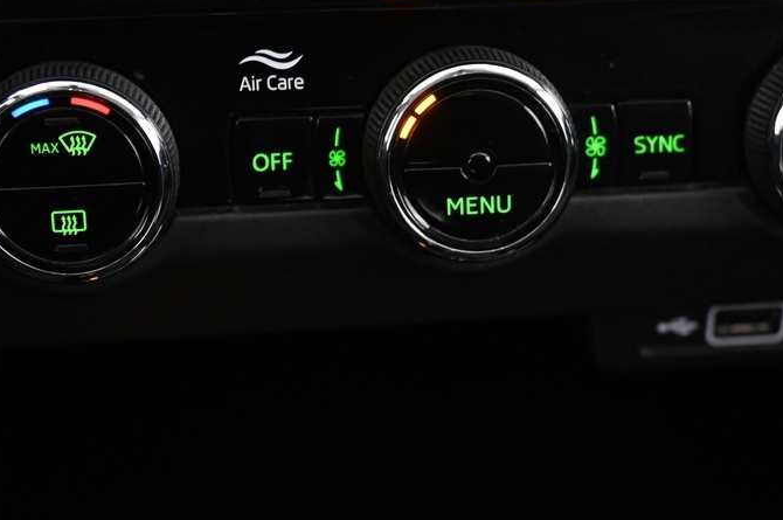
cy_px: 358
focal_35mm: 97
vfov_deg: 14.0
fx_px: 2107
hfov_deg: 21.0
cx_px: 465
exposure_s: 1/13
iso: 2000
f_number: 4
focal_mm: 40
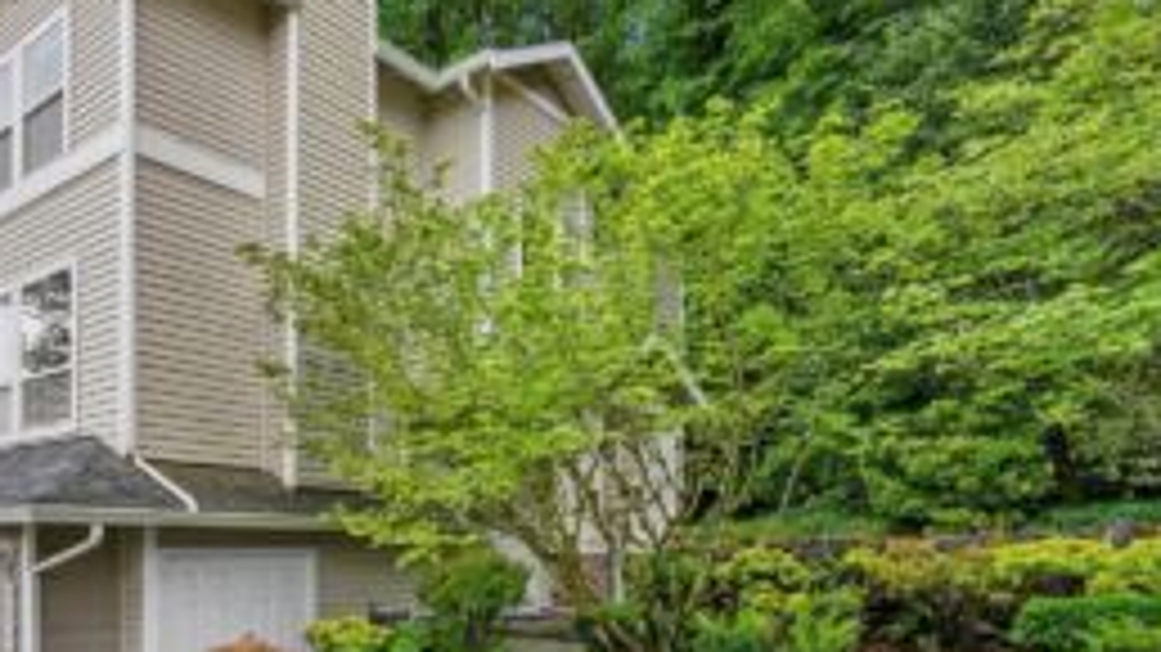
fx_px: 800
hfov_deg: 66.7
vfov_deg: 44.3
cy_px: 357
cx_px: 270
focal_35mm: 26
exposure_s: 1/15
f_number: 9
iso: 320
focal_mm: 16
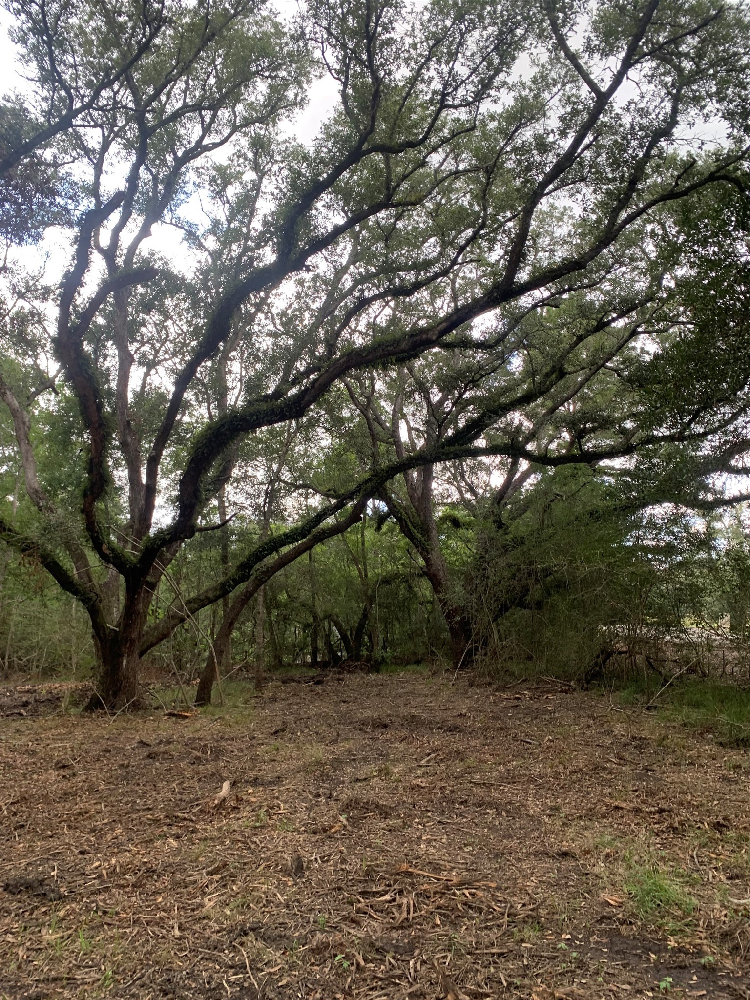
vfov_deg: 67.3
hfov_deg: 53.1
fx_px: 751
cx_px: 375
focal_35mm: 26
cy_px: 500
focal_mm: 4.25
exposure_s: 1/122
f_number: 1.8
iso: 32
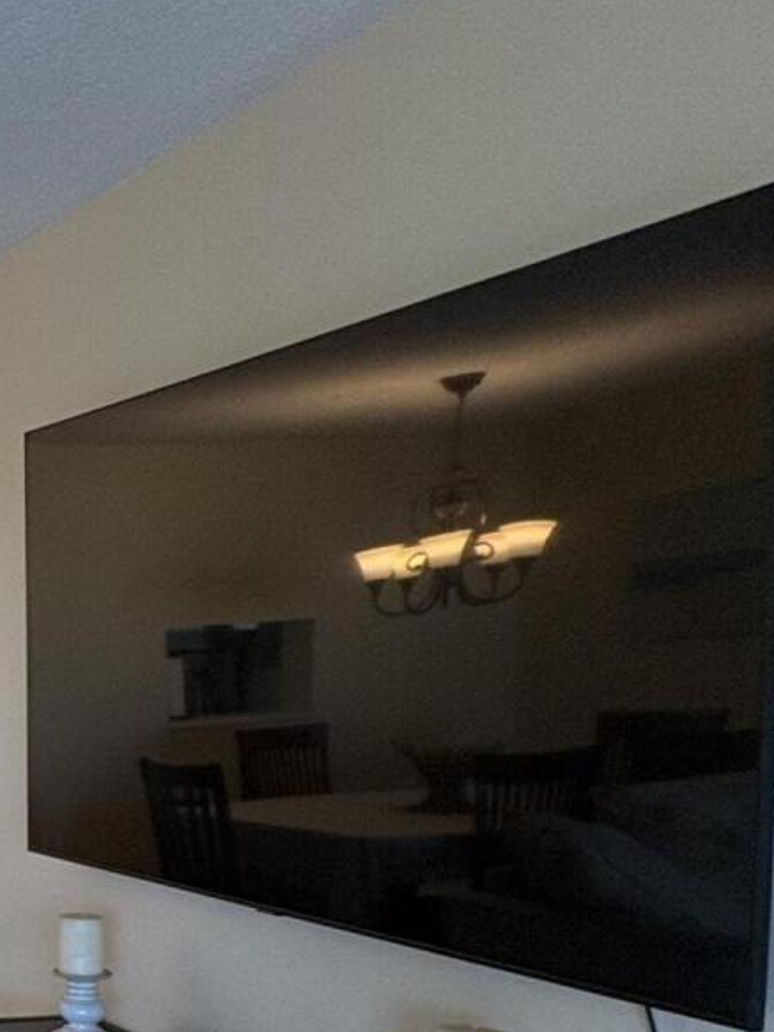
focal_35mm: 48
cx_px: -549
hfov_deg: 21.8
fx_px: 1432
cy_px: 816
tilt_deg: -3.3
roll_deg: +2.0
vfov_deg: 38.3
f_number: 2.2
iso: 200
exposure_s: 1/120
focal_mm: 2.22
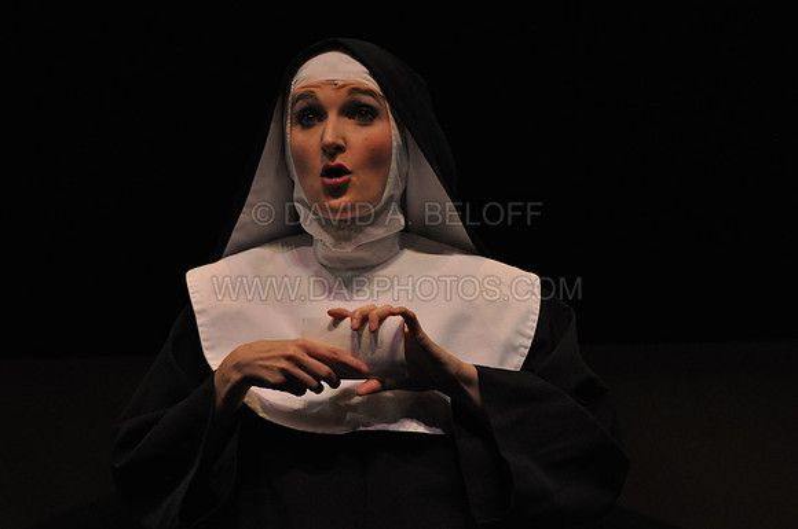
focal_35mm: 120
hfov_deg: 17.1
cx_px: 399
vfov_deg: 11.4
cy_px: 264
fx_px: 2656
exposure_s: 1/250
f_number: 8
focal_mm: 80
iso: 1600
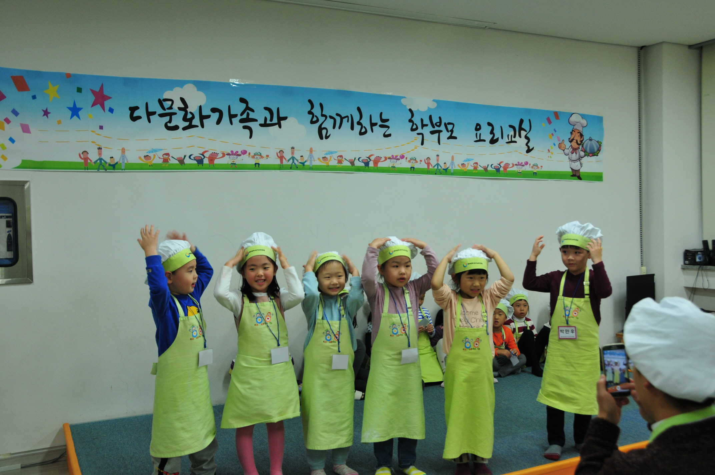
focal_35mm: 33
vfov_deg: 39.9
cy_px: 238
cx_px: 358
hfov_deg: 57.3
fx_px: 655
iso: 500
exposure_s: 1/40
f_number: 5
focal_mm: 22
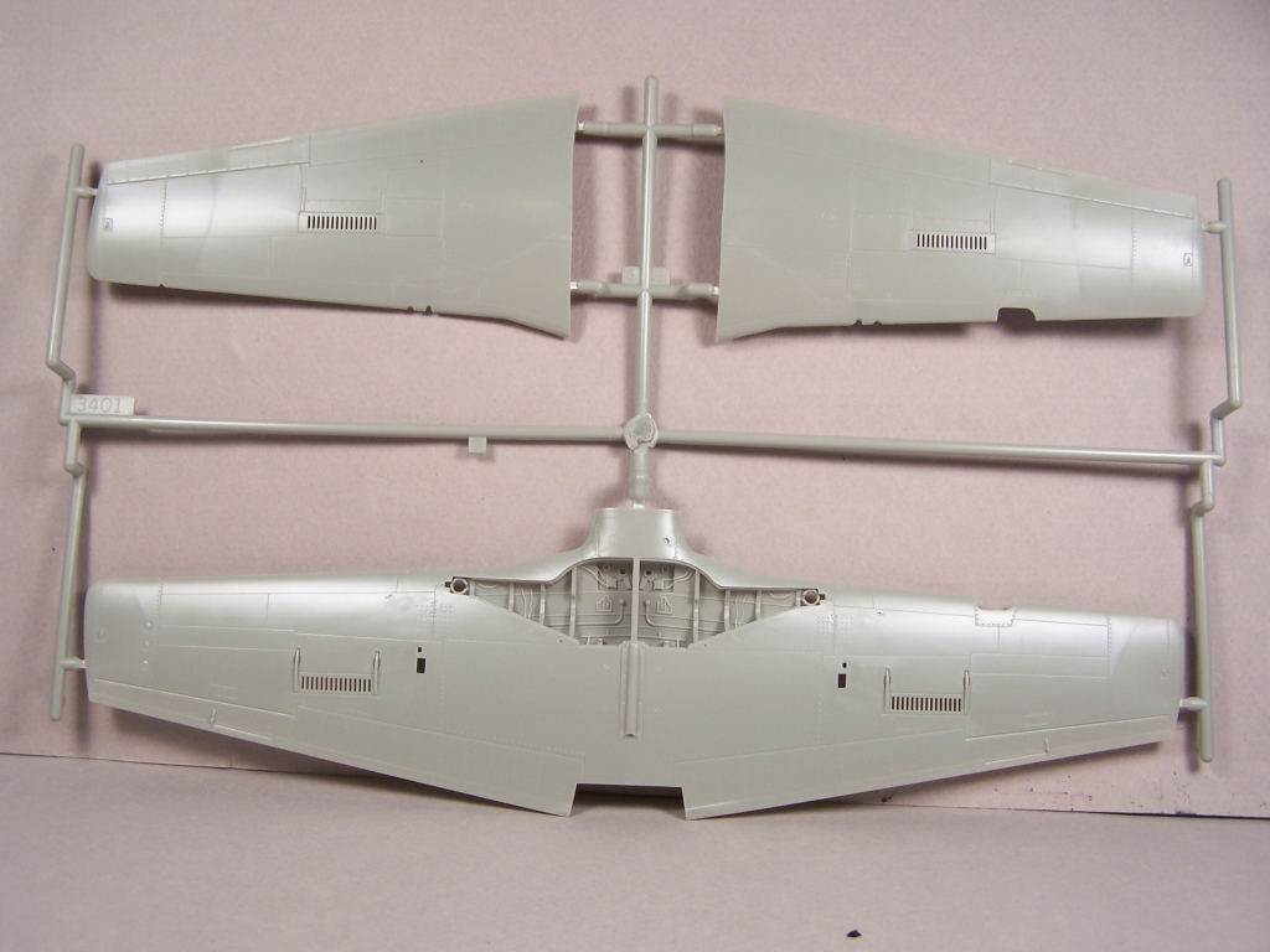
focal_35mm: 38
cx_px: 635
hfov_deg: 49.0
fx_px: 1394
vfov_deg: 37.7
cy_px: 476
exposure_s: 1/50
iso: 80
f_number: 2.8
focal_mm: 6.3
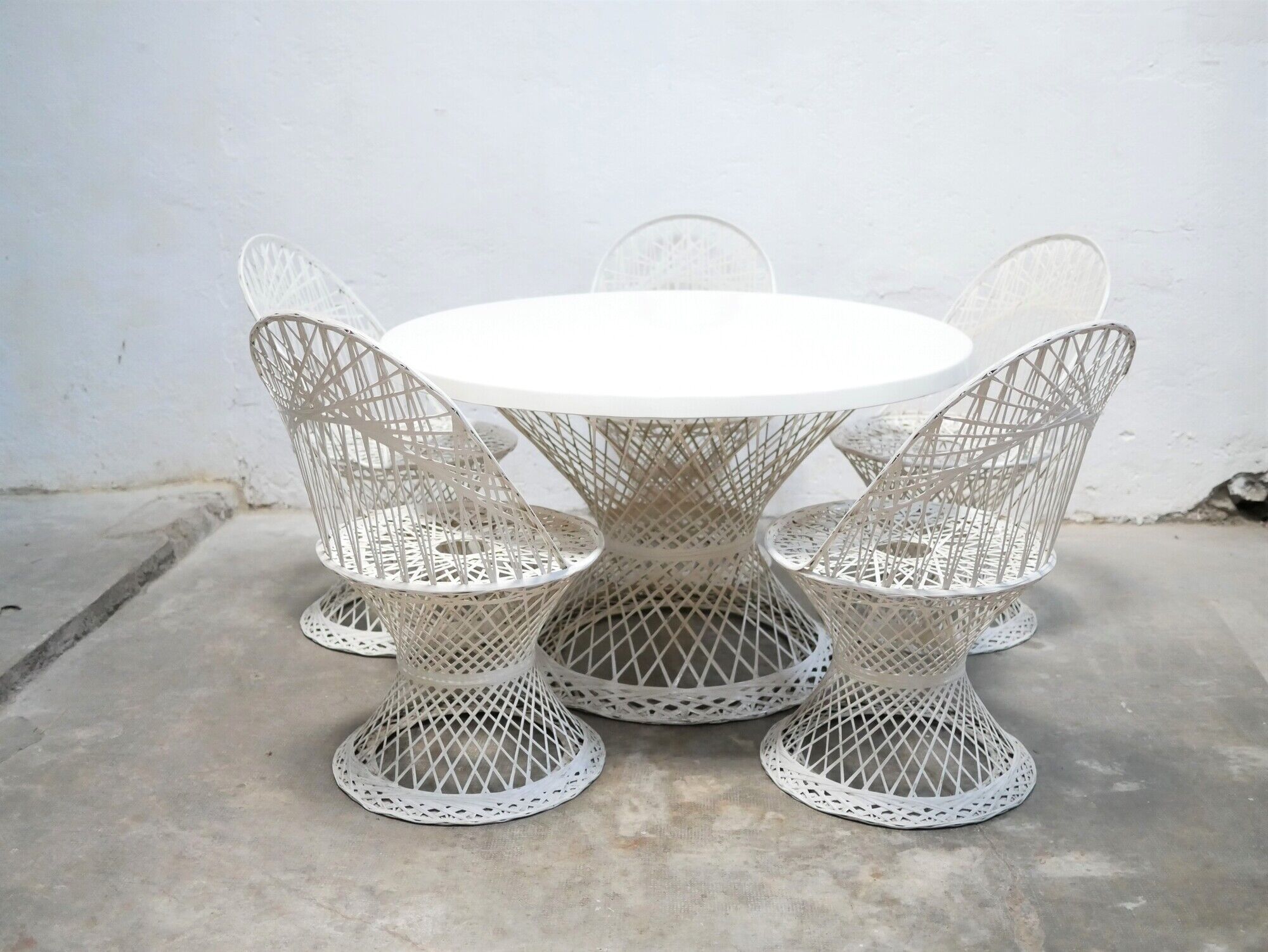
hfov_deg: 46.8
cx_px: 634
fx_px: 1466
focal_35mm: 40
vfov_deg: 36.0
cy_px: 476
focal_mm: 20
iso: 2500
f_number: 1.7
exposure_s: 1/60
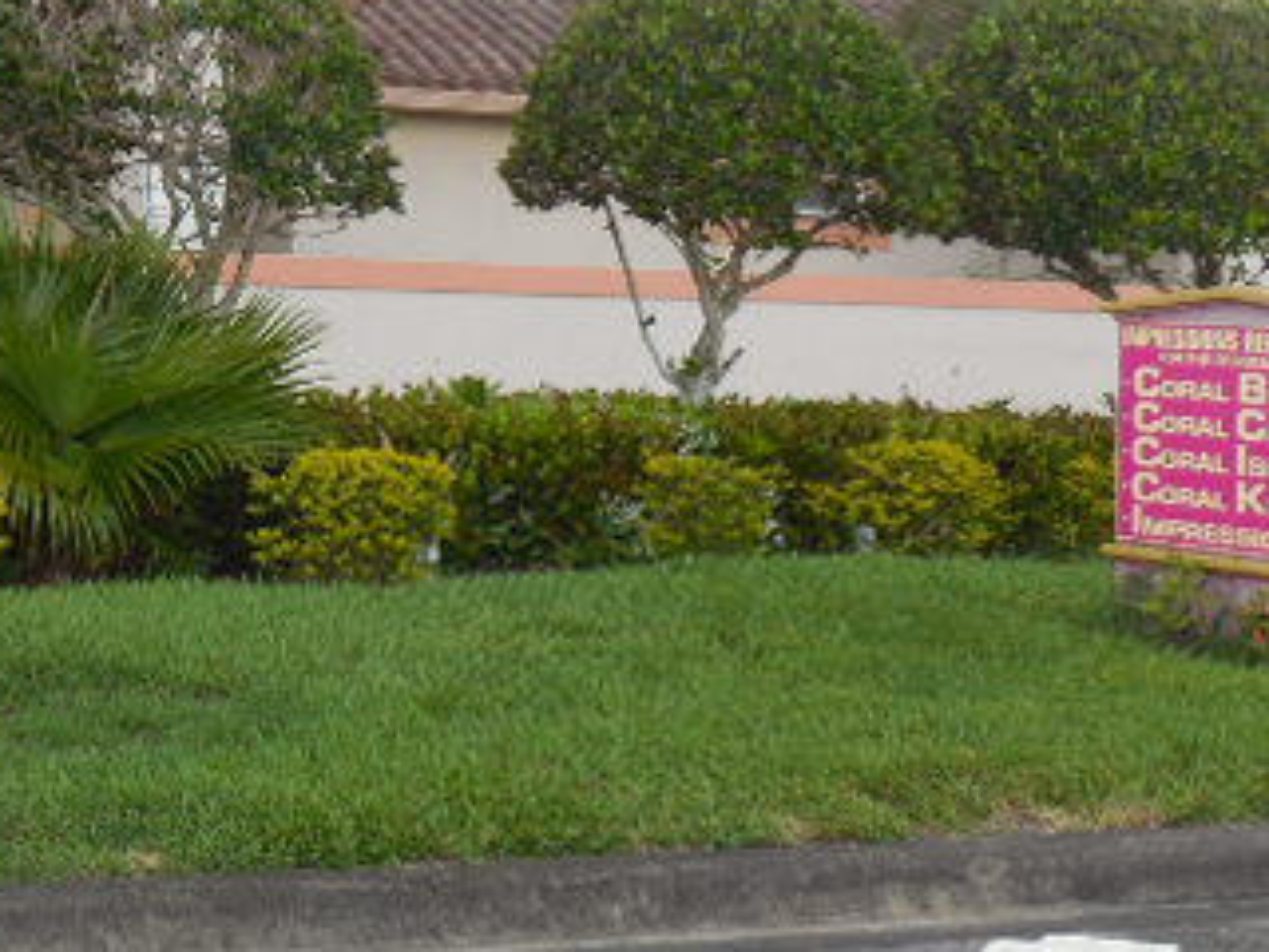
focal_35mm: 106
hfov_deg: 18.3
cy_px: 262
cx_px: 194
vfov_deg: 13.9
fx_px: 3886
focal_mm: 9.4
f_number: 4
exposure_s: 1/100
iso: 125
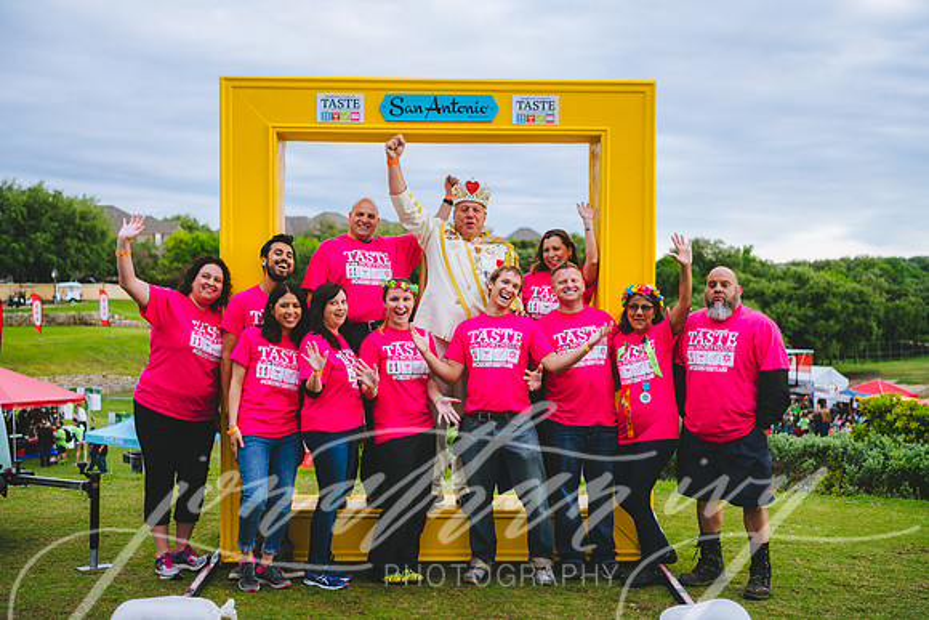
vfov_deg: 27.0
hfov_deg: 39.6
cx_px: 464
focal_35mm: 50
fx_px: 1291
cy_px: 310
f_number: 2.8
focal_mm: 50
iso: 64
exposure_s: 1/200
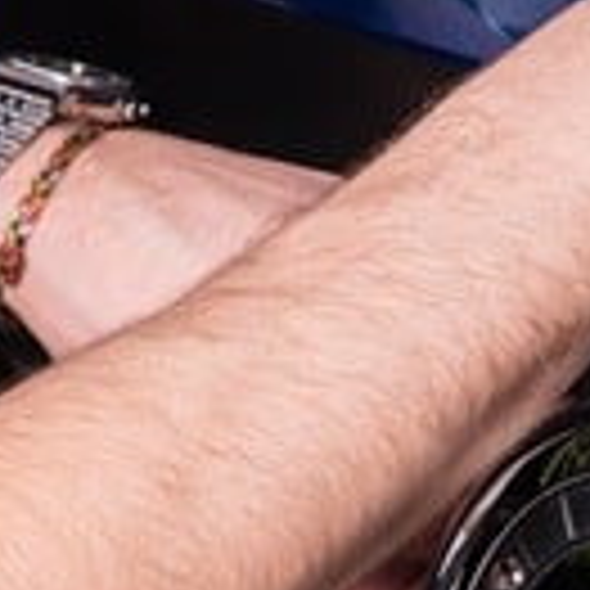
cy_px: -126
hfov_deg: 3.9
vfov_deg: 3.9
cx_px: 554
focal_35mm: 454
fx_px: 8755
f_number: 4.5
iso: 100
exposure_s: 1/160
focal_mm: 70
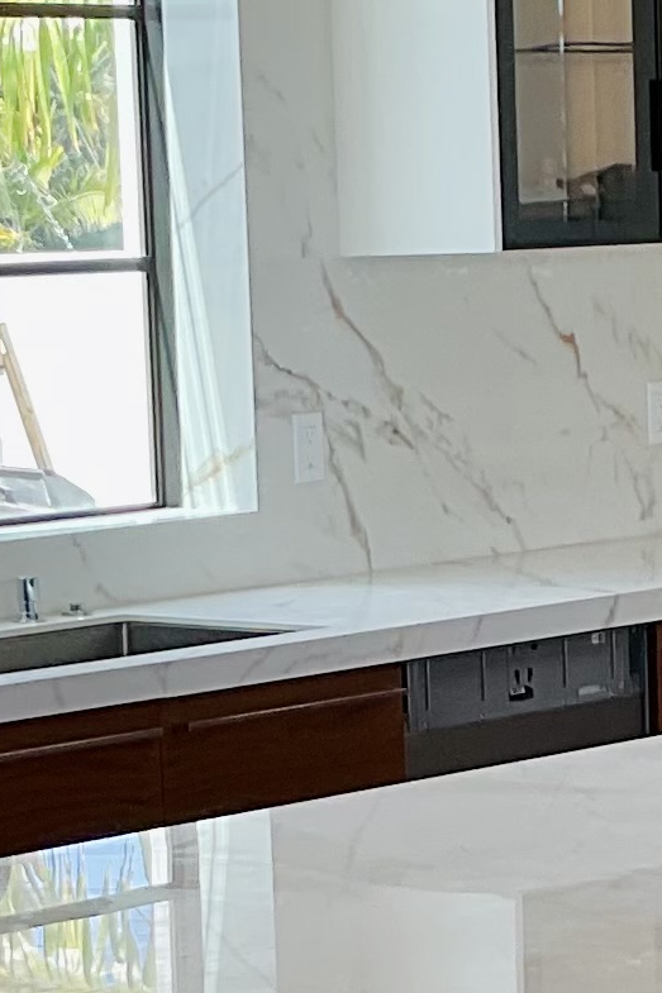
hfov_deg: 8.8
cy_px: 810
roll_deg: +1.4
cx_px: 381
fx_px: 4277
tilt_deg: -7.8
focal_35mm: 155
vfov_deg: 13.2
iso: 16
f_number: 1.8
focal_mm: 3
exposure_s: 1/149
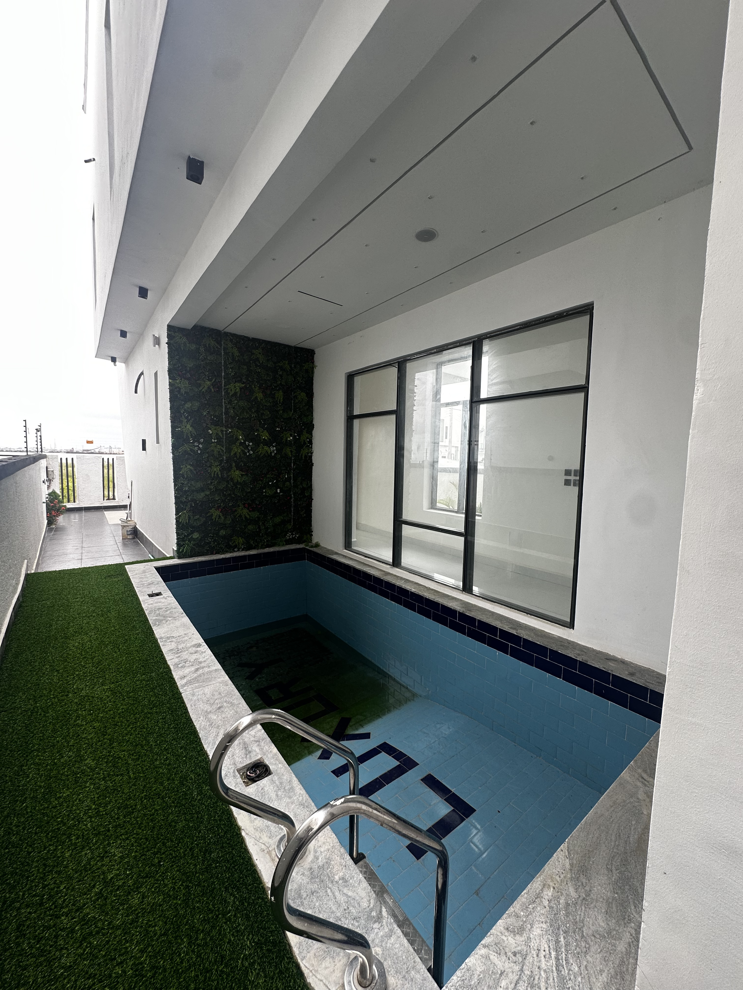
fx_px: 401
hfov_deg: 85.7
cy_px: 495
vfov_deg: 102.1
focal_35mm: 14
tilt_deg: -4.0
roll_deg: -1.4
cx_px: 372
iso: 50
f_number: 2.2
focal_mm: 2.22
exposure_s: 1/99
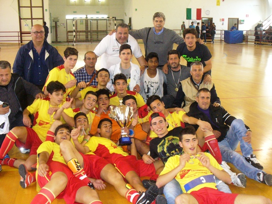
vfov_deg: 34.4
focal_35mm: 42
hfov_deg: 44.8
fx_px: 330
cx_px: 136
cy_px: 102
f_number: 2.9
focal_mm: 7
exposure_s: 1/60
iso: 400
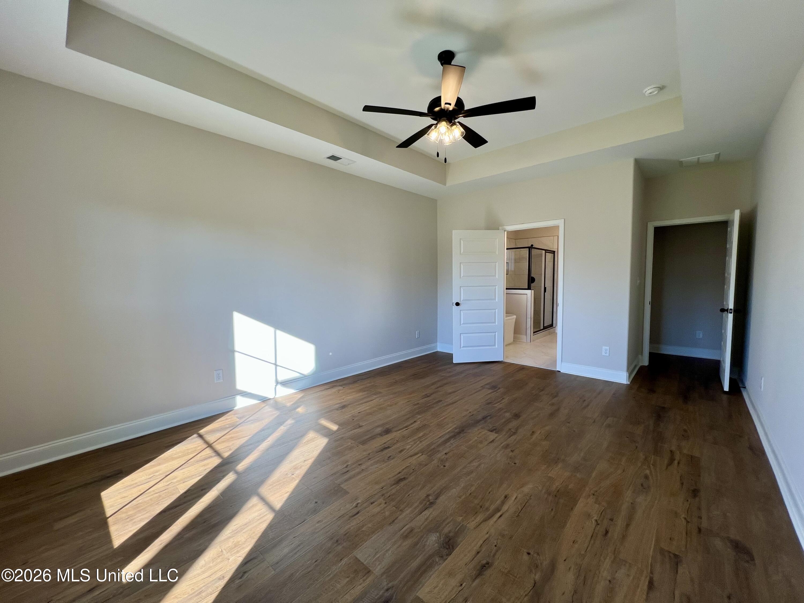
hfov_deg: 106.2
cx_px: 402
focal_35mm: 13
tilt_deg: -4.3
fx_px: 302
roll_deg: +0.0
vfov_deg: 89.9
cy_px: 302
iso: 40
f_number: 1.8
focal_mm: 1.57
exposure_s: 1/120
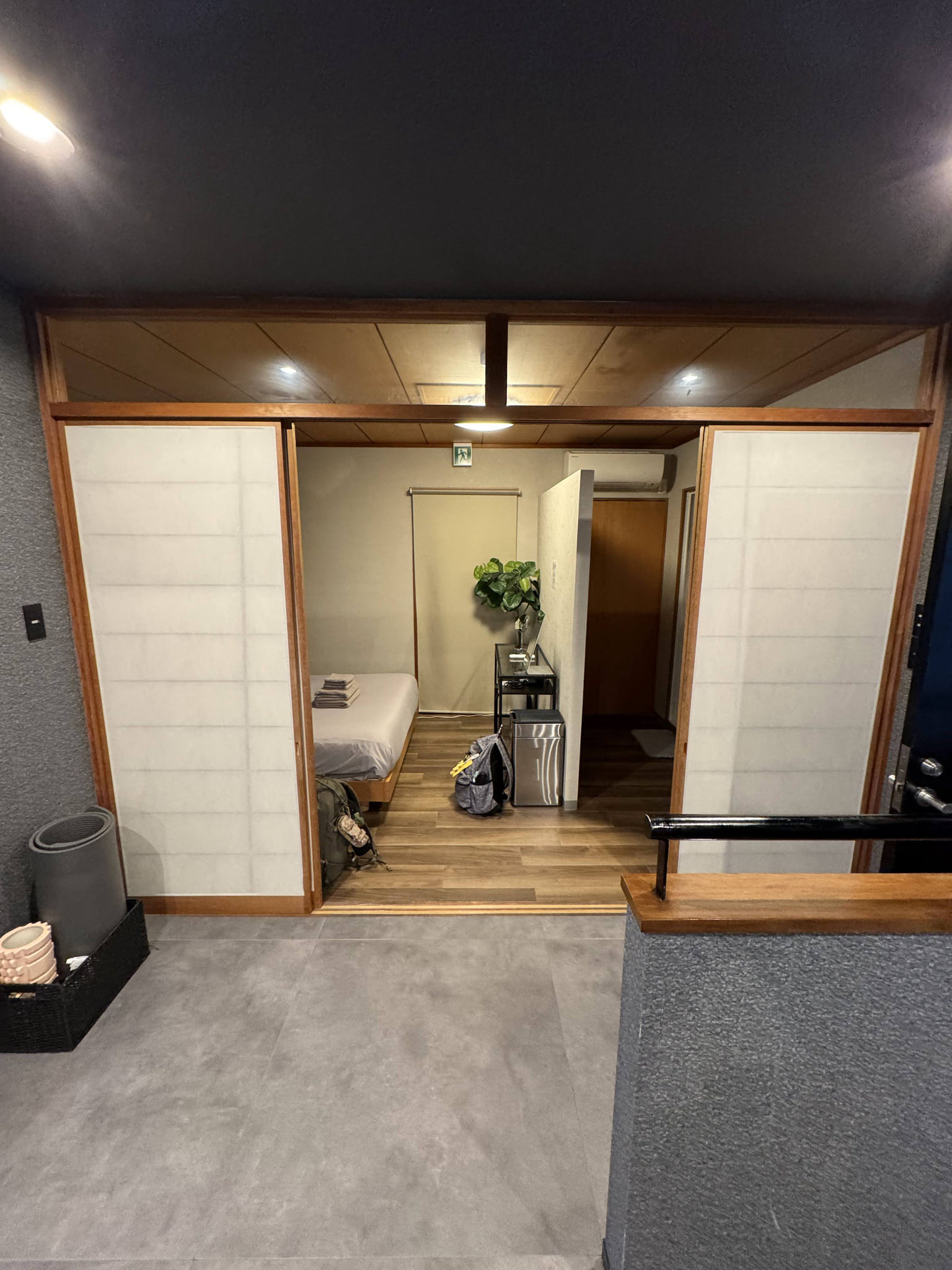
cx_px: 476
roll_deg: +0.3
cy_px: 635
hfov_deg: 85.7
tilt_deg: -10.1
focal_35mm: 14
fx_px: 513
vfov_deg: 102.1
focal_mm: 2.22
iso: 500
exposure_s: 1/50
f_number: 2.2
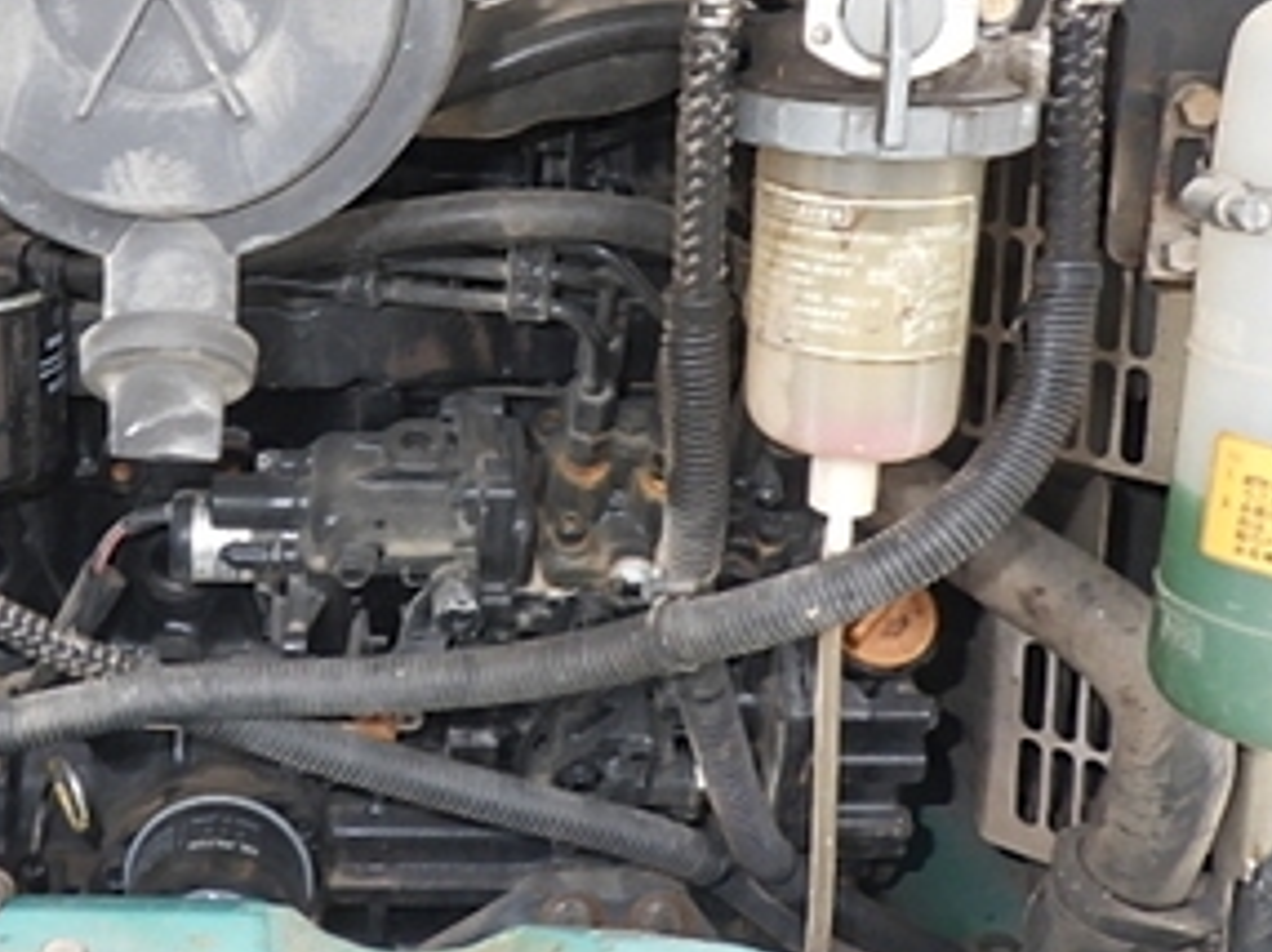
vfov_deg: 30.5
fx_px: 1726
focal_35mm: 47
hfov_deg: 39.0
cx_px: 271
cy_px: 271
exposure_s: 1/40
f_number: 3.5
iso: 400
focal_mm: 5
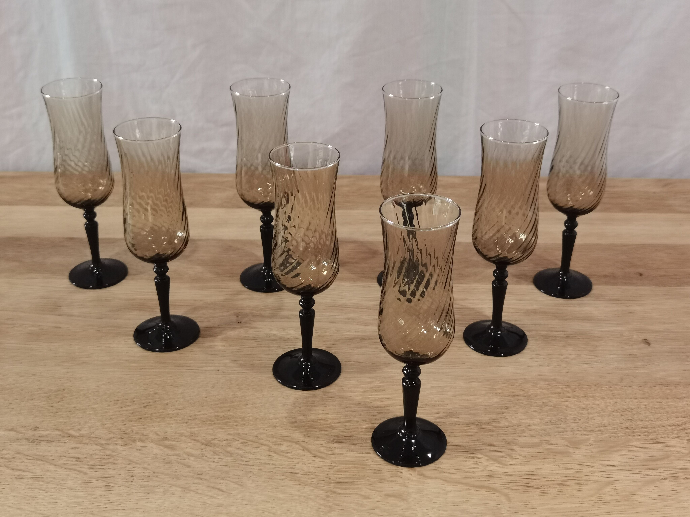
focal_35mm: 44
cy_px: 258
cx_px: 345
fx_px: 877
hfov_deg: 42.9
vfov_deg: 32.9
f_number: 1.9
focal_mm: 6.71
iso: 125
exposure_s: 1/100
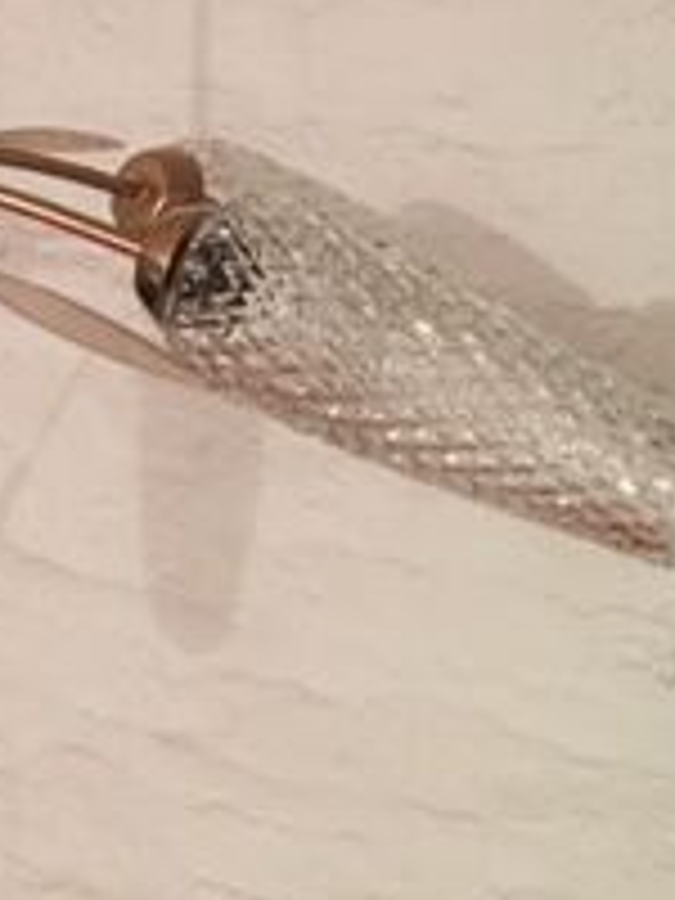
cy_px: -90
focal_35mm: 93
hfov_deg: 15.0
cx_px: -248
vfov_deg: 20.1
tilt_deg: +3.7
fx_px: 2418
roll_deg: -0.5
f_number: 2.2
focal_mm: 4.15
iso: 80
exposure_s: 1/17
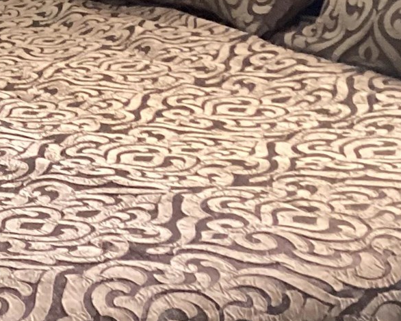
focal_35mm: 119
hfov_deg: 15.2
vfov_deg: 12.9
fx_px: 1413
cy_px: 66
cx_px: -153
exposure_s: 1/25
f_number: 2.4
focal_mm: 3.3
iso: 320
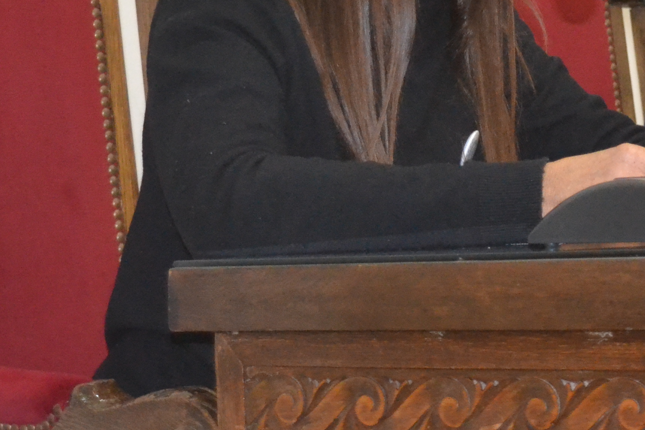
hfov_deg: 12.7
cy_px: -6
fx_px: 2866
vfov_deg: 8.5
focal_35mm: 160
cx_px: 657
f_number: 4.8
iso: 3200
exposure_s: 1/60
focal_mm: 40
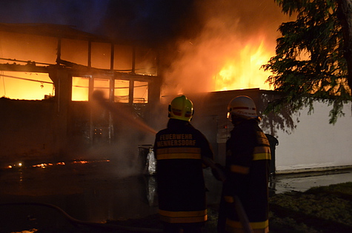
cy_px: 116
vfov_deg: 39.8
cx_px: 176
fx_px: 322
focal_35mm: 33
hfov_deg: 57.3
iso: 3200
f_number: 3.8
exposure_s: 1/13
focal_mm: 22
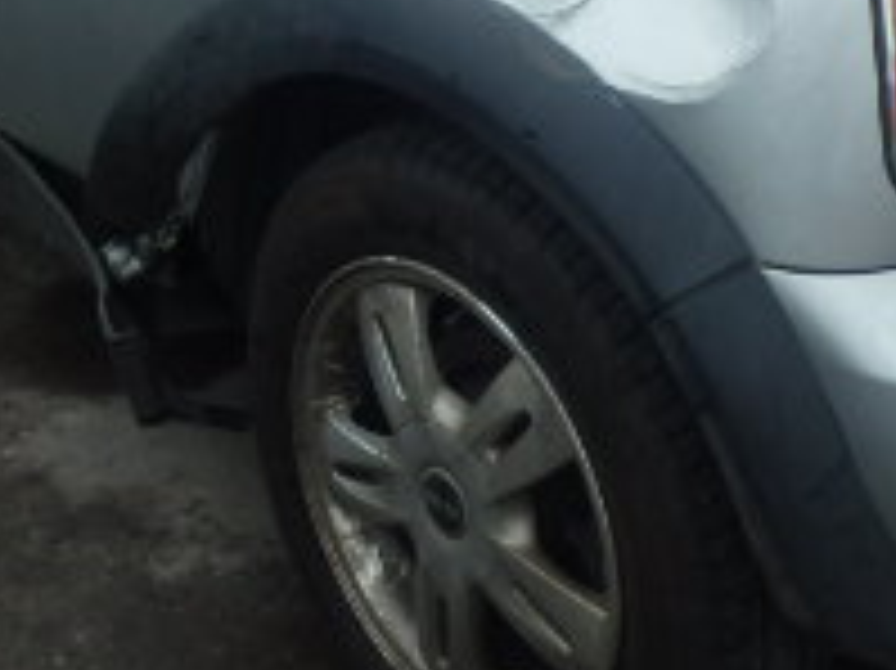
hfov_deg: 21.7
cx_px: 617
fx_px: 2328
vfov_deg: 16.0
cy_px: -36
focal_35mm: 90
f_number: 3.9
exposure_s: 1/160
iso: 125
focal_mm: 5
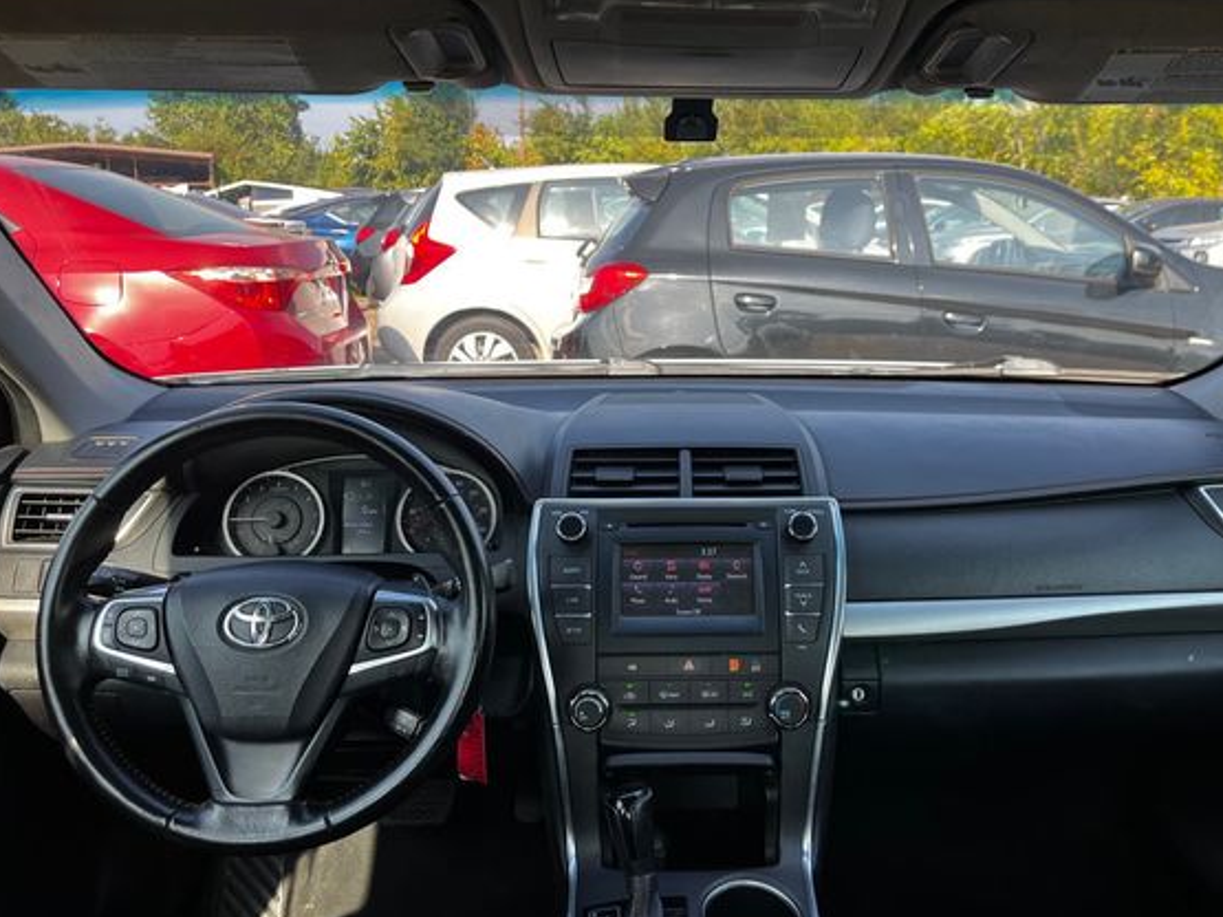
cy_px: 470
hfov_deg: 59.7
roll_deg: -0.2
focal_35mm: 30
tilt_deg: -13.3
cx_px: 694
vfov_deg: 46.8
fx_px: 1060
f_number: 1.6
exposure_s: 1/457
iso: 50
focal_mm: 5.1
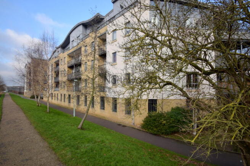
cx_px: 125
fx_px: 104
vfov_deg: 77.4
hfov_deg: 100.4
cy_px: 83
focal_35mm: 15
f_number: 5.6
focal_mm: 10
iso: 140
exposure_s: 1/125
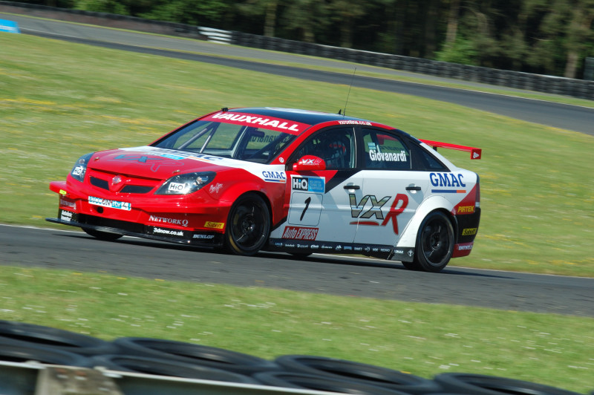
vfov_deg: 4.7
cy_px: 198
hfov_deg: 7.0
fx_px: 4822
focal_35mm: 292
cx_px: 297
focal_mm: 195
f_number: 13
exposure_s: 1/250
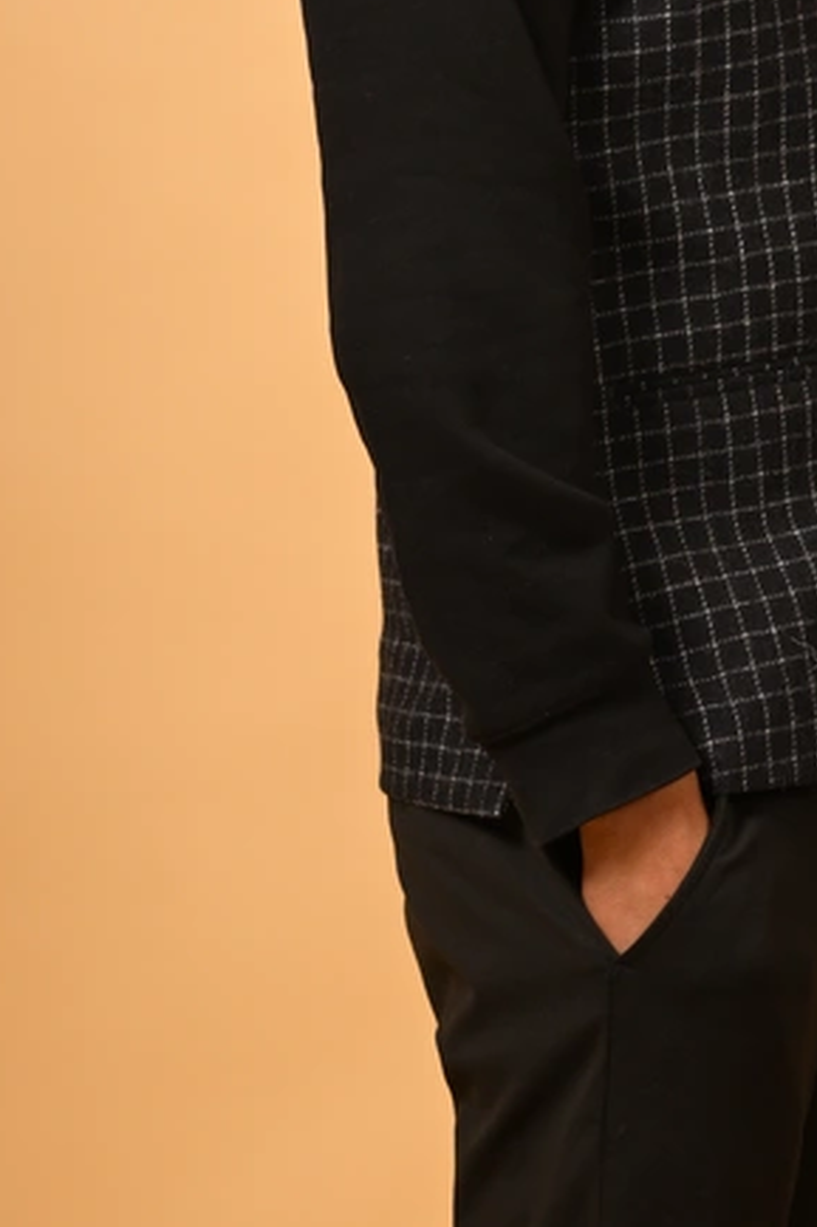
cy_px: 614
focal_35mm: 190
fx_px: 6473
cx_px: 746
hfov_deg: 7.2
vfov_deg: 10.8
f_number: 2.2
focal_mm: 50
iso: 200
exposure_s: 1/1250
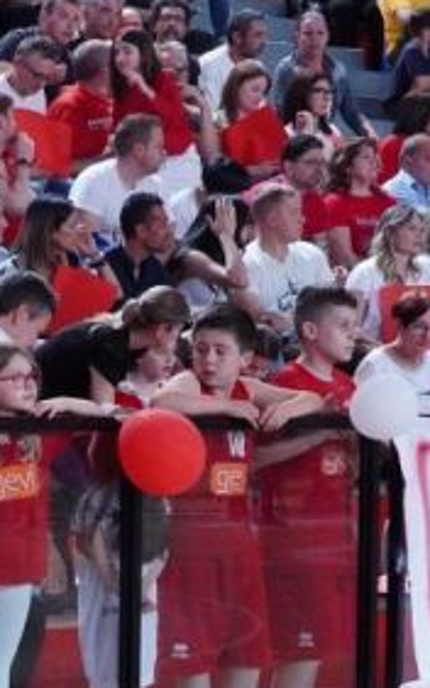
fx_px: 2440
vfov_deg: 16.0
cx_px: -210
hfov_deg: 9.8
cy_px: 527
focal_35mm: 130
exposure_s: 1/320
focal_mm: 30
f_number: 6.3
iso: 5000
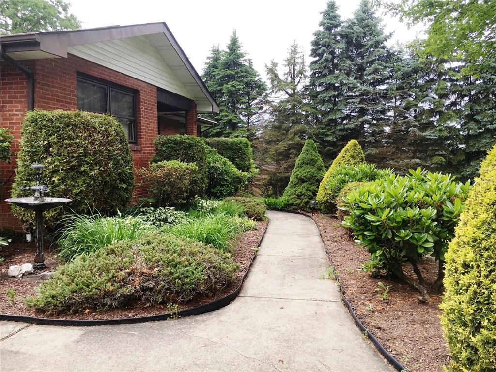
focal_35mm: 29
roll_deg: -0.4
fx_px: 416
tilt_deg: -2.1
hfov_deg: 61.7
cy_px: 186
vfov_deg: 48.2
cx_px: 248
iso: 25
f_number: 2.2
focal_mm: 4.15
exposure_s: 1/364
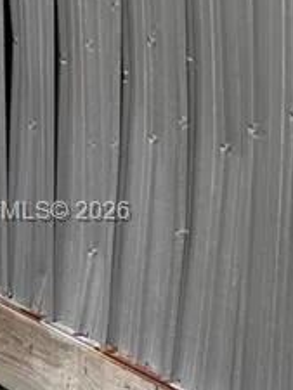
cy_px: 213
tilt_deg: -8.8
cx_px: 589
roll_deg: -3.8
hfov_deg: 10.6
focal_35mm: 128
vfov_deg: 15.4
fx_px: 1443
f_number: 1.78
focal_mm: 6.76
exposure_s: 1/270
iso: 64
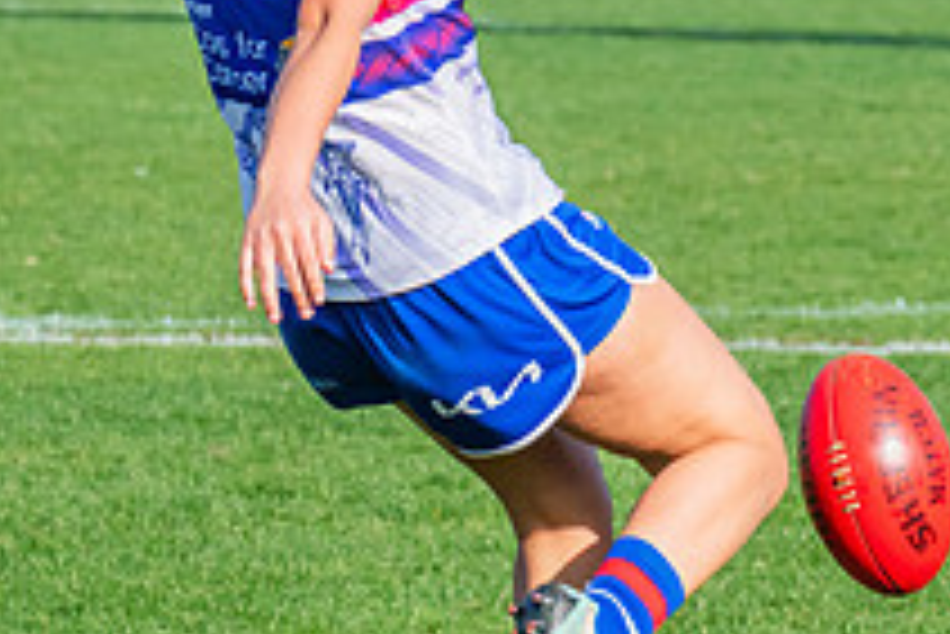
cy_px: 242
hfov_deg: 3.4
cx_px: 846
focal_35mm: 599
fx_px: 15817
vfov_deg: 2.3
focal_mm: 170
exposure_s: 1/1250
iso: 800
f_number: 10
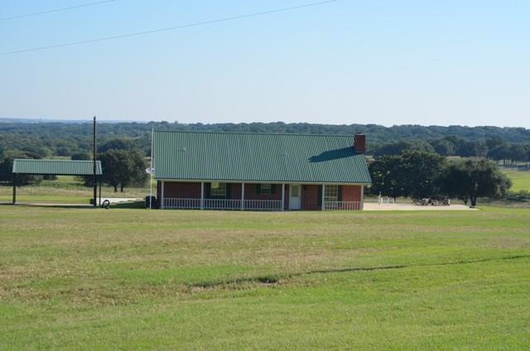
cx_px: 265
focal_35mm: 82
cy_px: 176
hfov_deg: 24.7
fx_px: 1212
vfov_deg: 16.5
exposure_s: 1/320
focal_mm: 55
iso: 100
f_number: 9
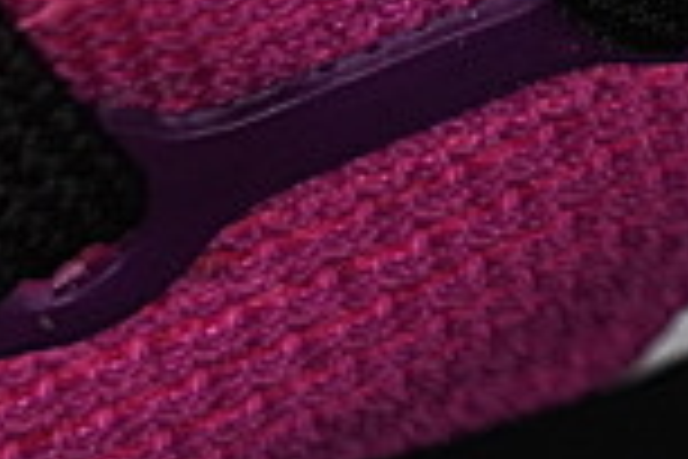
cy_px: -1152
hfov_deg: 3.8
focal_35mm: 528
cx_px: 1691
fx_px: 10090
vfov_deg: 2.6
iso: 160
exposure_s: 1/80
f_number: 7.1
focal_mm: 50
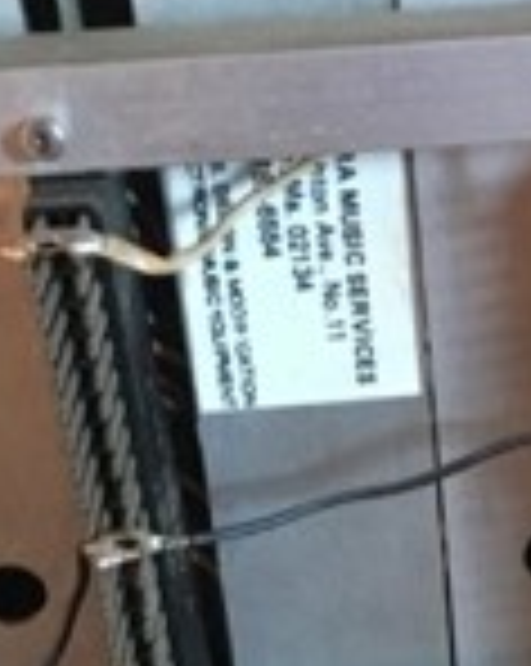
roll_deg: +2.2
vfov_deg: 20.7
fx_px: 1811
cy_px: 504
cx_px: 576
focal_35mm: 92
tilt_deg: -33.7
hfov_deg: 16.2
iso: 320
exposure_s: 1/15
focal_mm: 4.15
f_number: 2.2
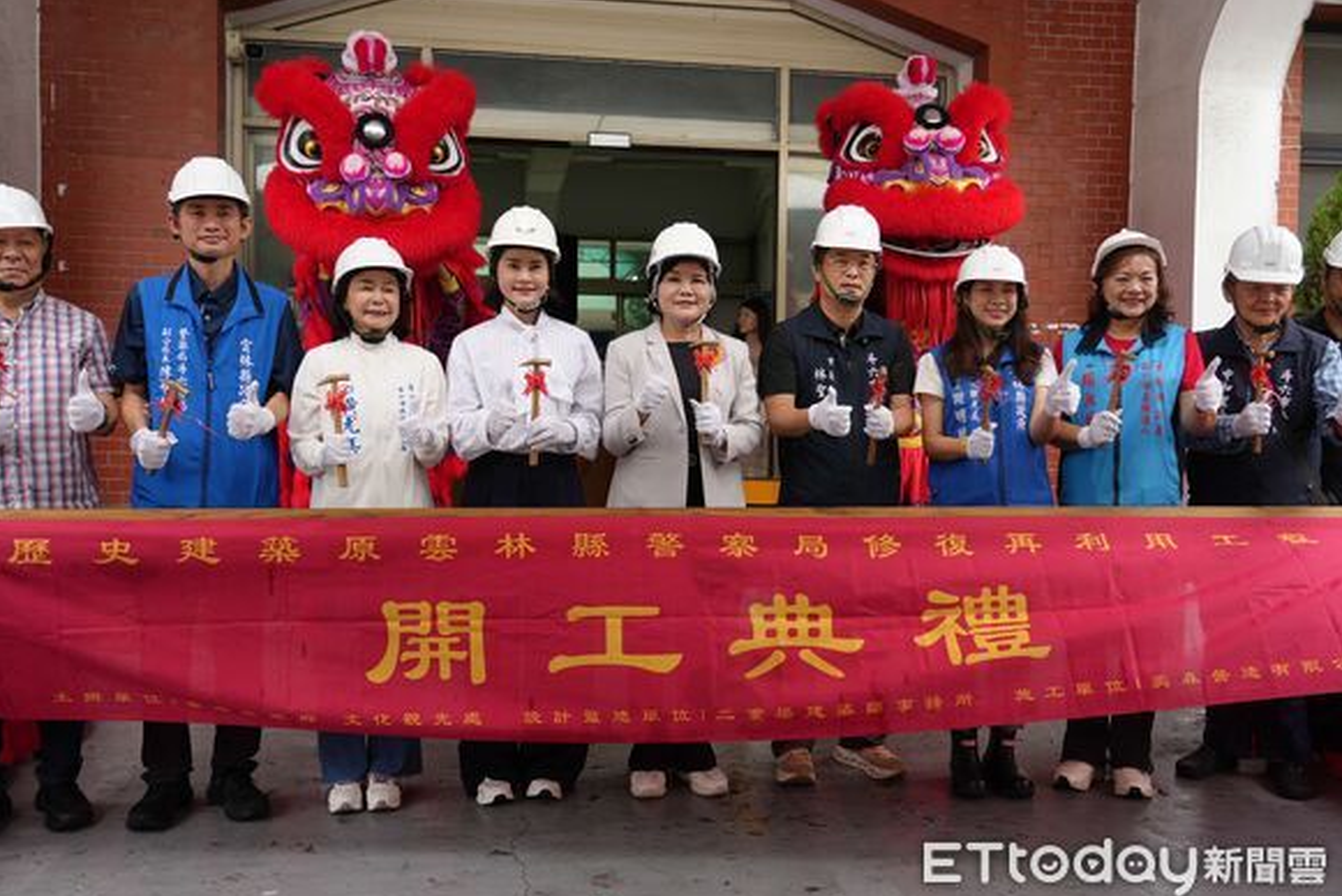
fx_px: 1193
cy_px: 448
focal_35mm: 32
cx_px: 651
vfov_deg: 41.2
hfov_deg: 58.7
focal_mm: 31
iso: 160
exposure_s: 1/160
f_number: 4
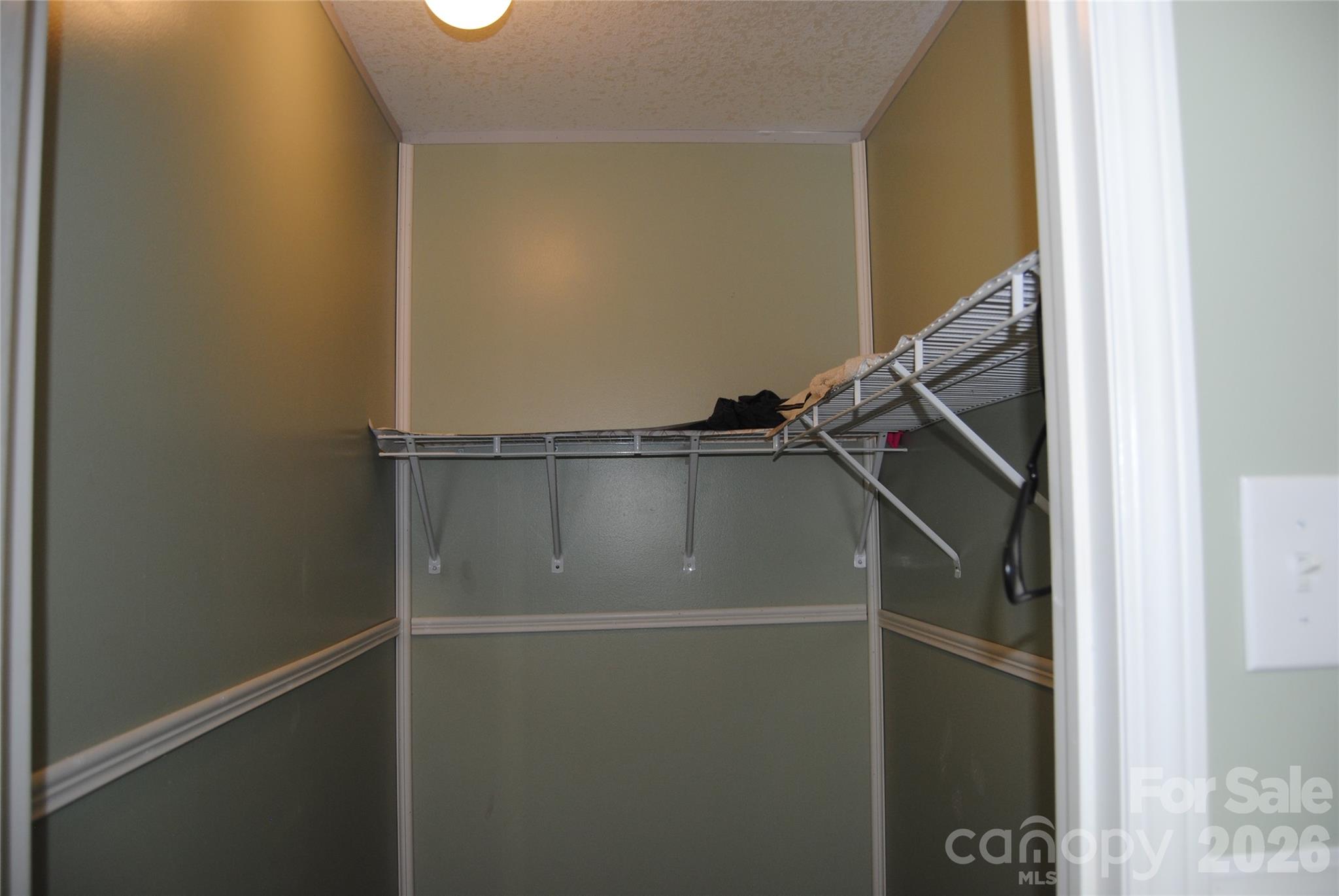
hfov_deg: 67.3
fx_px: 1005
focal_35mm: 27
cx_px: 670
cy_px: 448
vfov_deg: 48.0
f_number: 3.5
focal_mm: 18
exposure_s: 1/60
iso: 200
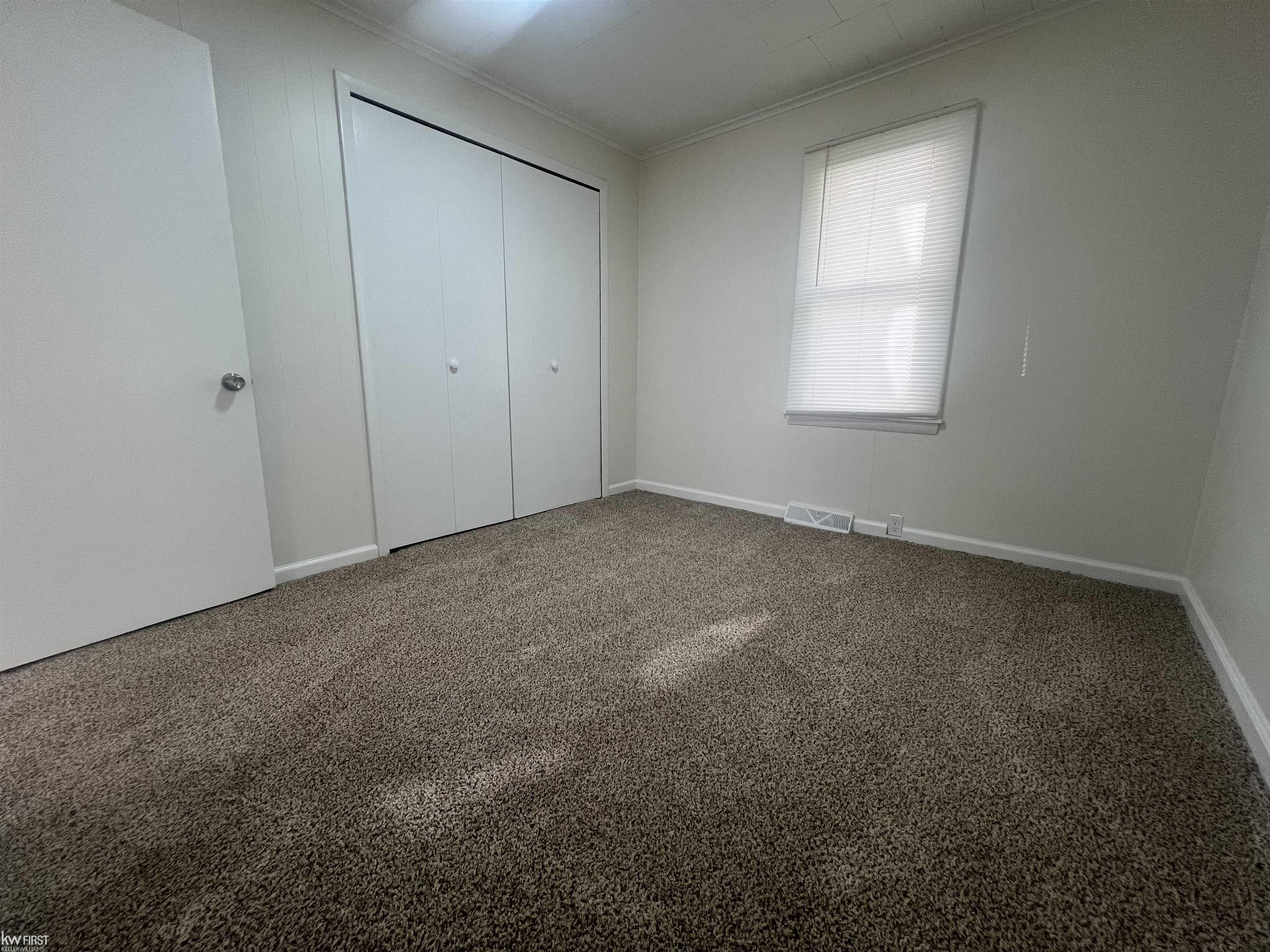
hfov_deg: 106.2
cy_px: 476
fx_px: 477
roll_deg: -0.8
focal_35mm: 13
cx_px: 635
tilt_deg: -11.4
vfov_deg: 89.9
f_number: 1.8
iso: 125
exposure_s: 1/120
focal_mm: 1.57
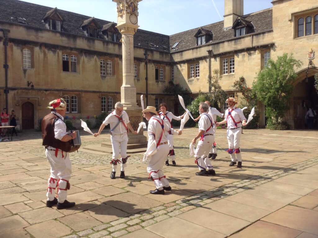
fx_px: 303
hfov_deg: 55.4
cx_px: 159
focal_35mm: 33
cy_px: 119
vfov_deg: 42.8
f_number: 2.4
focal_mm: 3.3
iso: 25
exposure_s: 1/1054
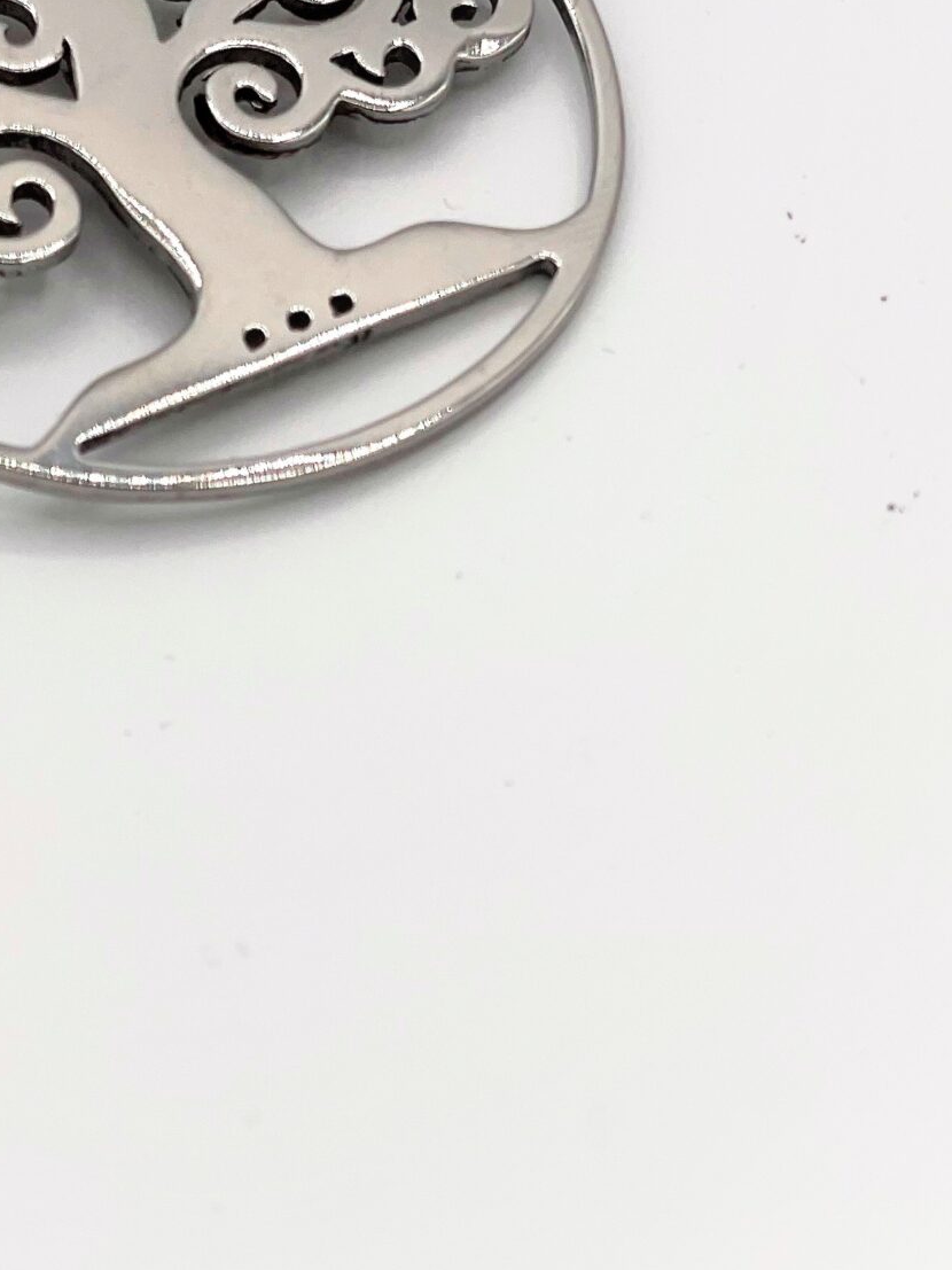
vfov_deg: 13.2
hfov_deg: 10.0
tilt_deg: -46.4
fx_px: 5428
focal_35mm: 148
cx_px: 190
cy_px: 25
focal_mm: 7.5
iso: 25
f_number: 2.2
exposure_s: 1/1119
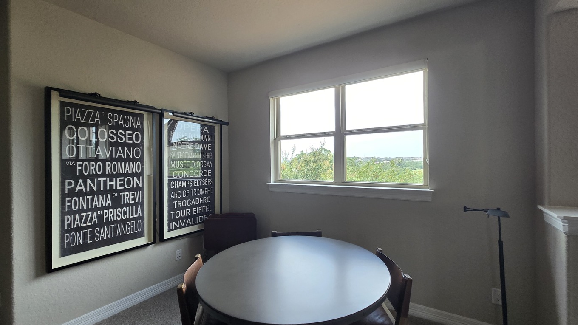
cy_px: 162
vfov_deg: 70.5
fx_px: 230
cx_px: 302
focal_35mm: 15
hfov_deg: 102.9
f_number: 2.2
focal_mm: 1.7
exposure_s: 1/60
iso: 64
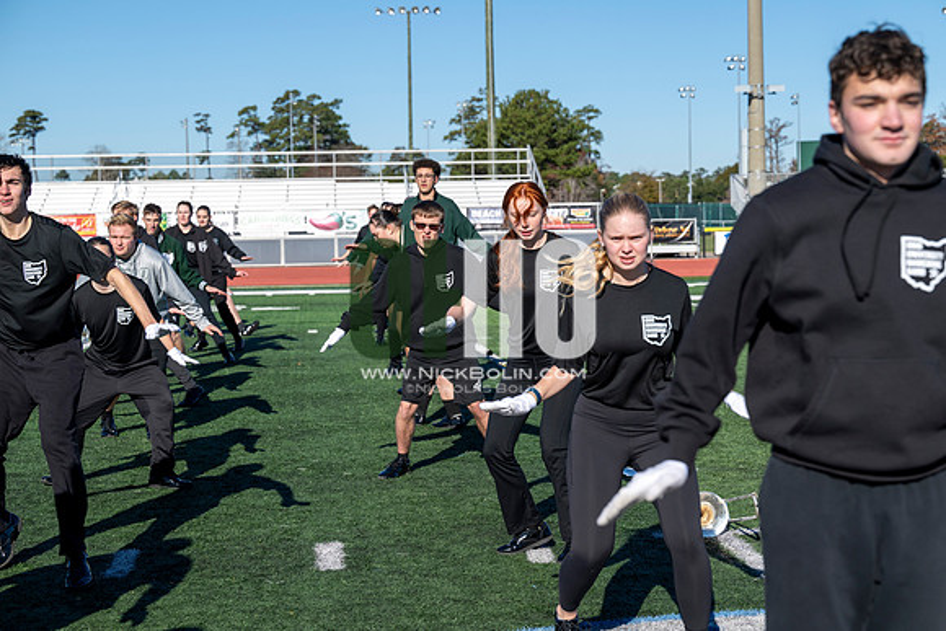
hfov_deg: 28.8
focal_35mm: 70
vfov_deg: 19.5
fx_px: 1840
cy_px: 316
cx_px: 473
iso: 250
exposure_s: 1/2000
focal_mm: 70
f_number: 5
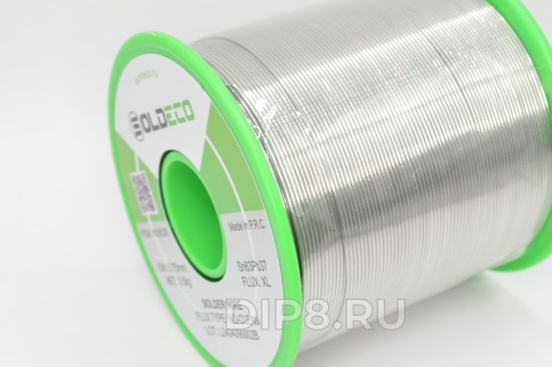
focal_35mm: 84
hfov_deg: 24.2
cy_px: 191
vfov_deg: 16.2
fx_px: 1287
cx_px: 316
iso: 100
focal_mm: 42
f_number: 14
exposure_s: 1/10
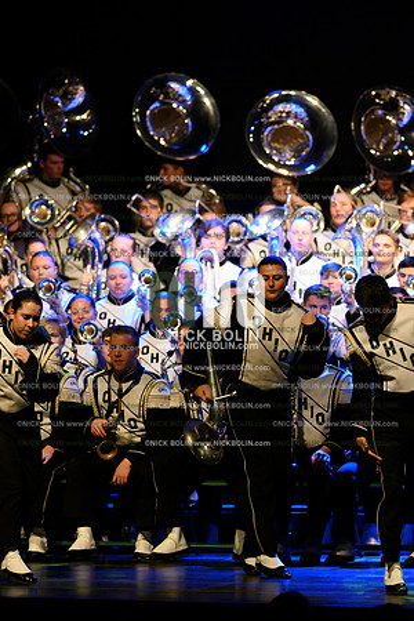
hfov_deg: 4.6
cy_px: 310
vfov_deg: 6.9
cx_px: 207
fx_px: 5175
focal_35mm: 300
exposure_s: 1/500
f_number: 4
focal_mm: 300
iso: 6400
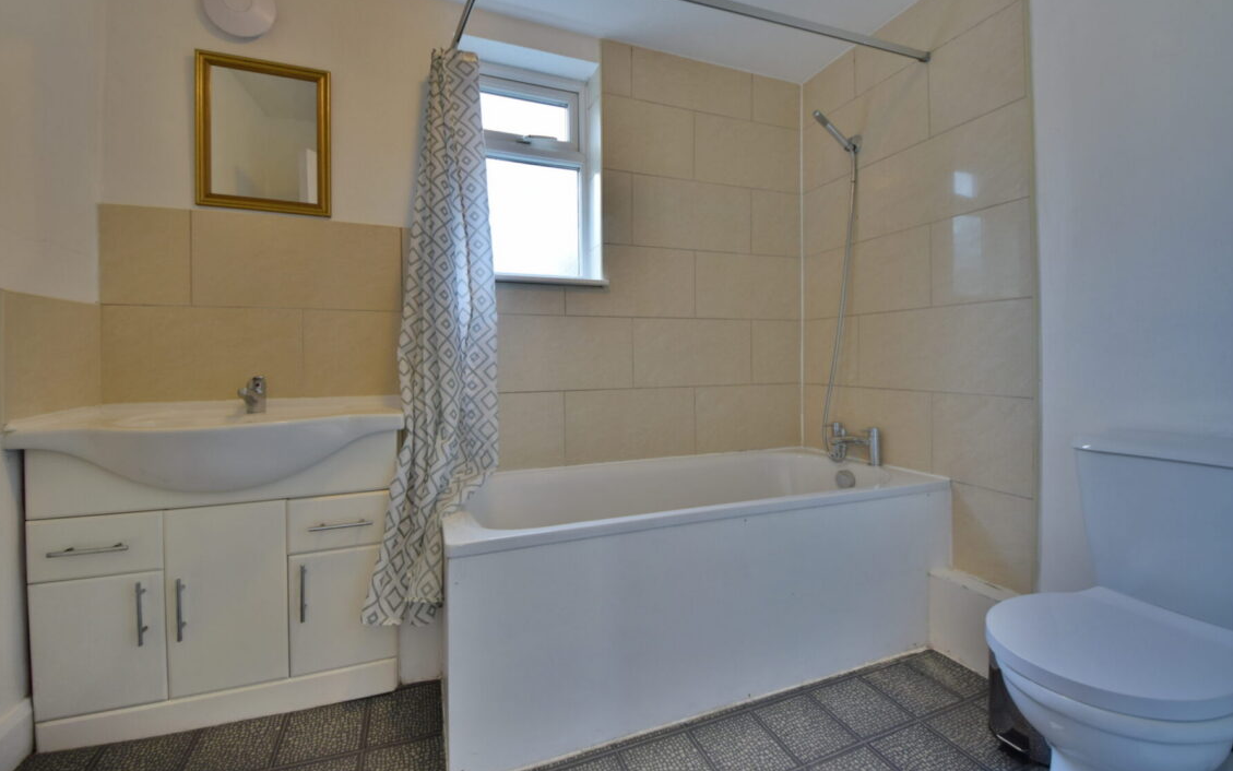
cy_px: 361
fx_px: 437
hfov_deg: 109.3
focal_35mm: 13
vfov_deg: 82.8
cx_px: 584
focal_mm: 8
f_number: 4.5
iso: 400
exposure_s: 1/40
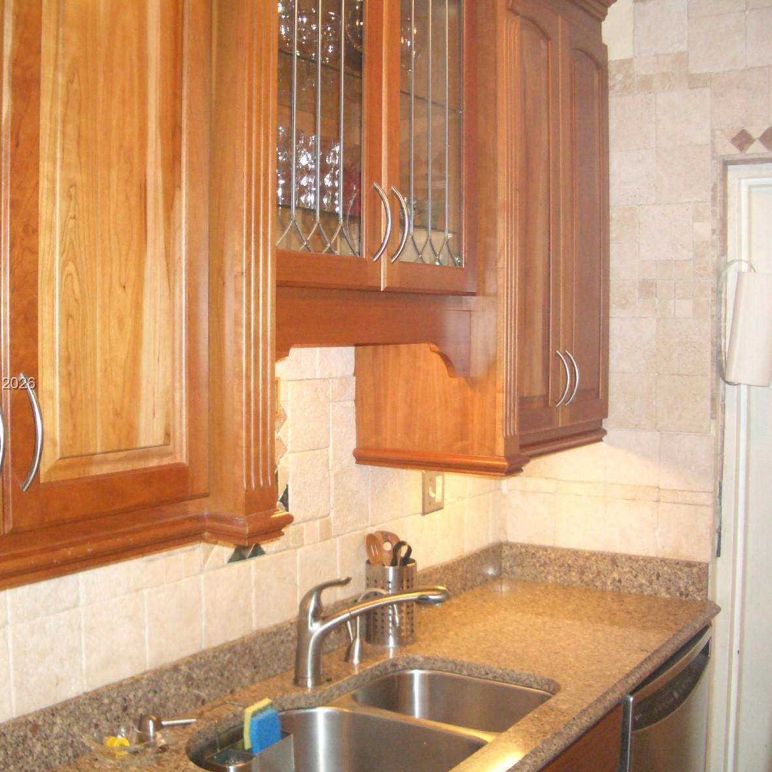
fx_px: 1060
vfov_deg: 40.0
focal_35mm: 42
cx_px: 356
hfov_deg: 40.0
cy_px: 384
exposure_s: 1/60
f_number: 2.6
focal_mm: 5.8
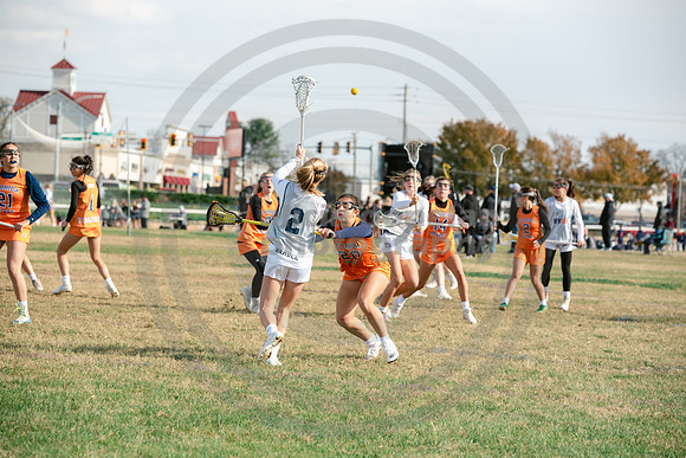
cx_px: 343
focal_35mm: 135
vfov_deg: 10.2
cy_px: 229
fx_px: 2573
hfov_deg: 15.2
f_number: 5
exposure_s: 1/1600
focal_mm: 135
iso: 250
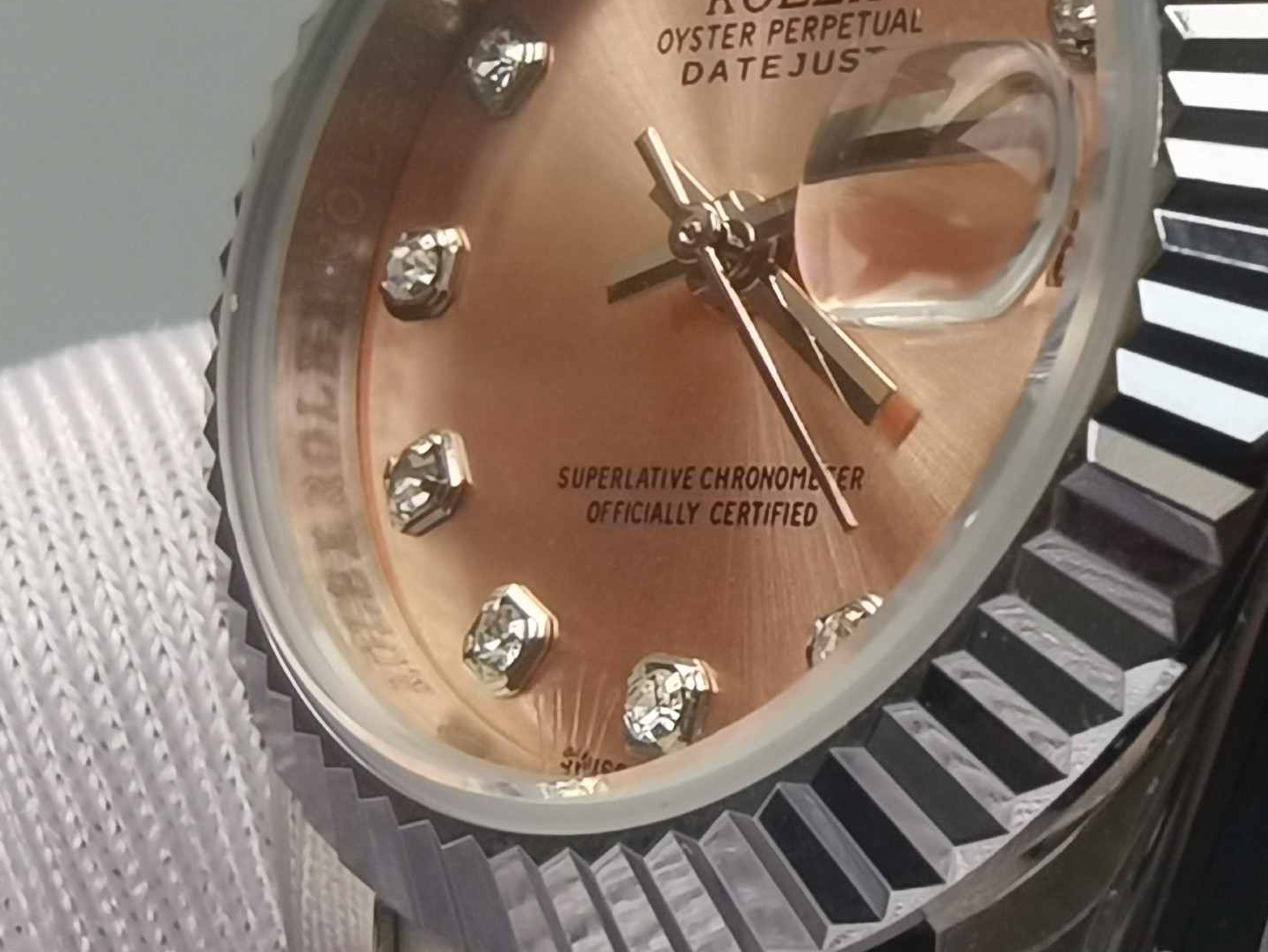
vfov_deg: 17.6
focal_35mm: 83
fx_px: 3041
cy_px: 200
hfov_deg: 23.5
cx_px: 719
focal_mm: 2.26
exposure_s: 1/100
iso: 80
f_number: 2.2
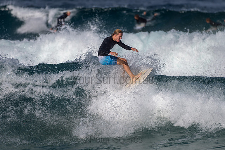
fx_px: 3827
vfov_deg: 2.2
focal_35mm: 612
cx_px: 112
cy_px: 75
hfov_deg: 3.4
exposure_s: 1/2000
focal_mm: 500
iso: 90
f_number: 5.6
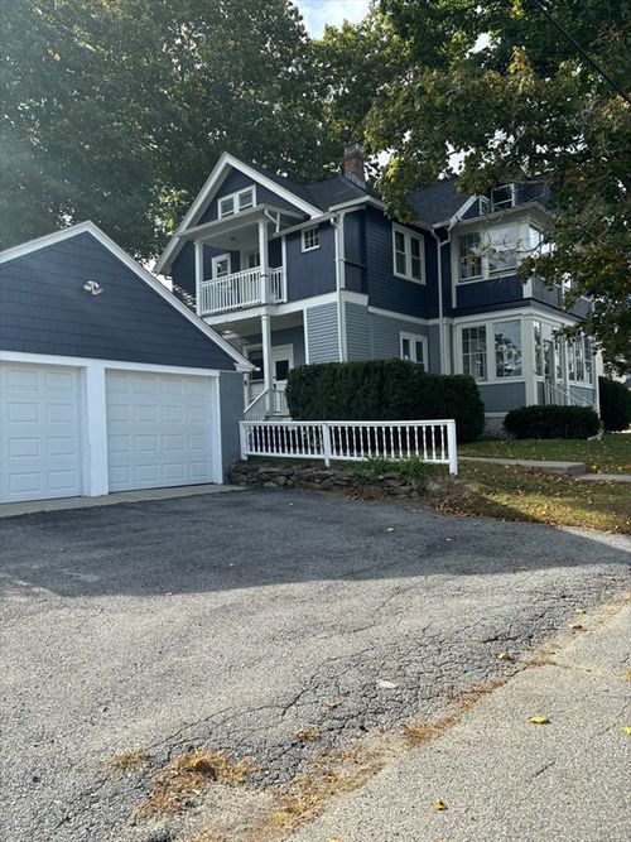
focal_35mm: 26
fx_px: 632
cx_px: 316
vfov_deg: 67.3
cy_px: 421
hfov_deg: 53.0
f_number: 1.6
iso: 50
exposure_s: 1/1178
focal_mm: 5.96
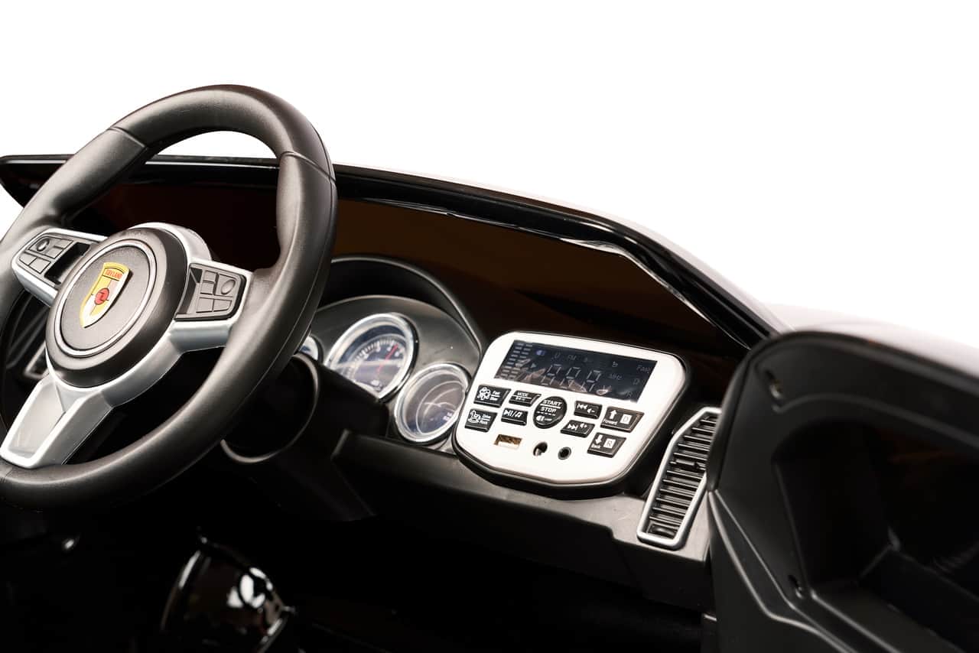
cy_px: 326
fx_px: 1539
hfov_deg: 35.3
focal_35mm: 57
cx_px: 490
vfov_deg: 24.0
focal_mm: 56.6
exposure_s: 1/60
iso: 100
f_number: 9
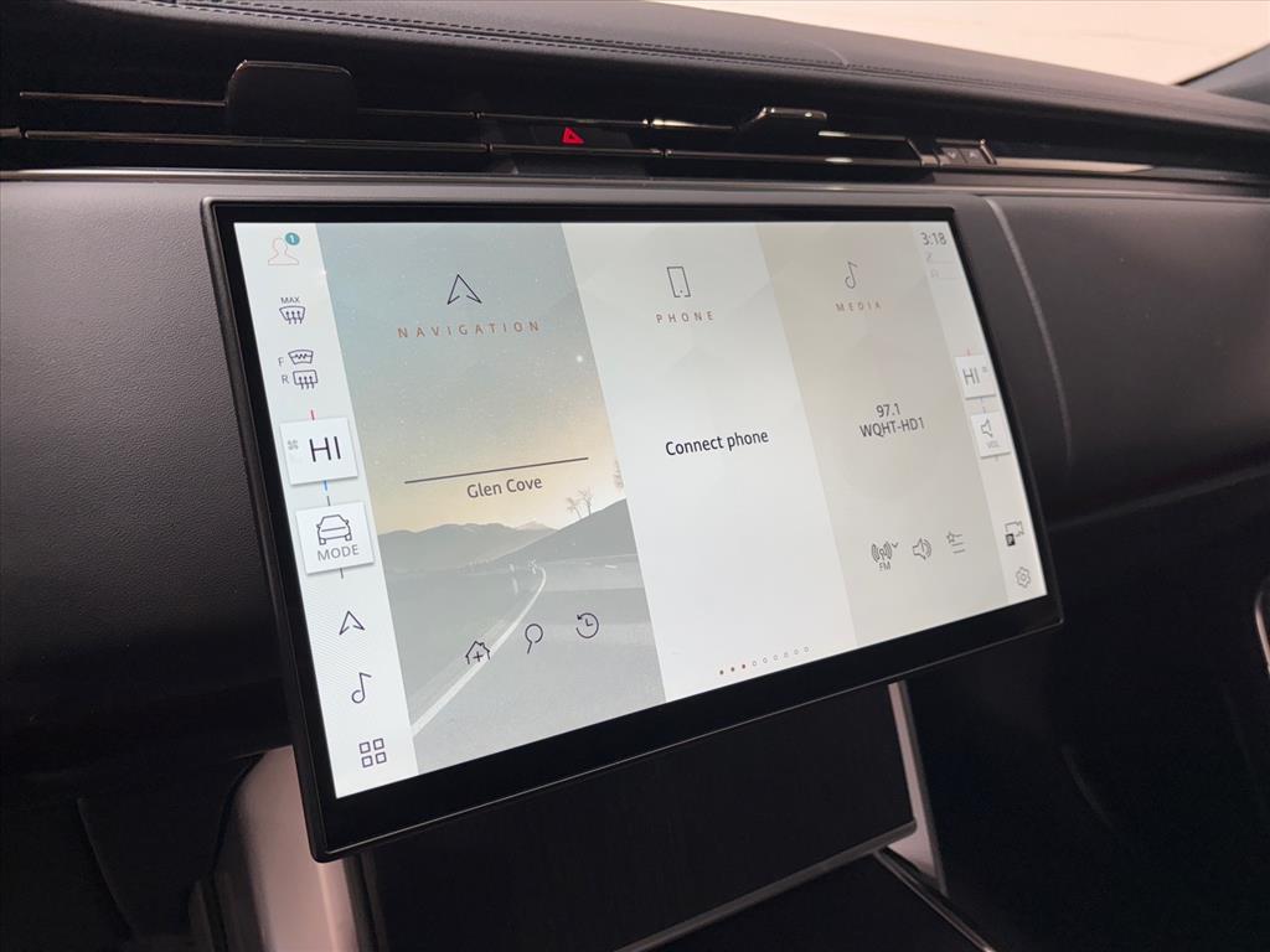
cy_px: 476
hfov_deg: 67.3
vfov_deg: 53.1
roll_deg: -5.7
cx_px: 635
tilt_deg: -22.8
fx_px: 954
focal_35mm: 26
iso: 40
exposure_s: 1/150
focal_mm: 5.96
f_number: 1.6
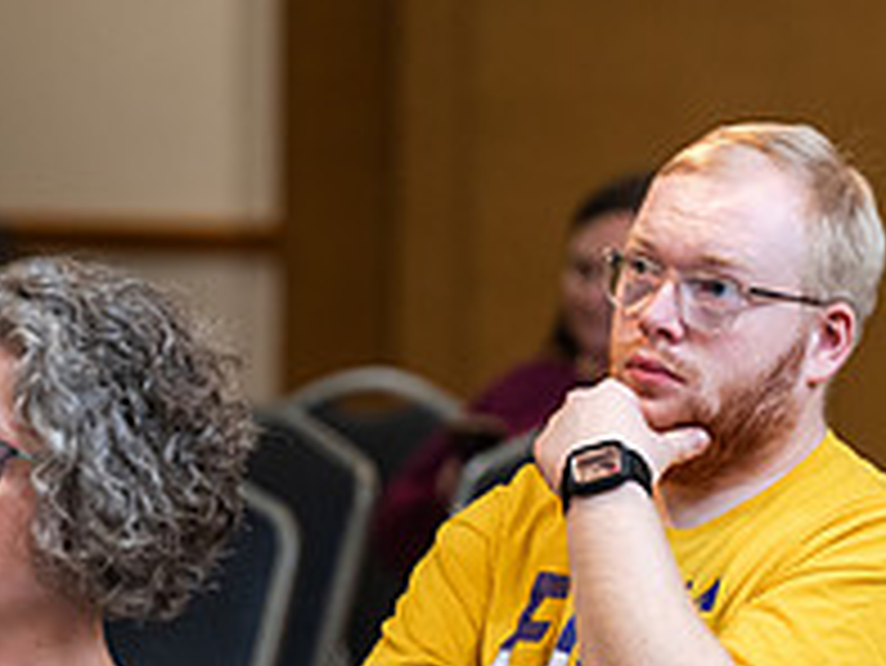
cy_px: 430
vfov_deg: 4.2
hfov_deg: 5.6
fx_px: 9066
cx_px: 1124
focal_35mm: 354
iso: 1600
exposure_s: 1/160
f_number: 3.2
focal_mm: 125
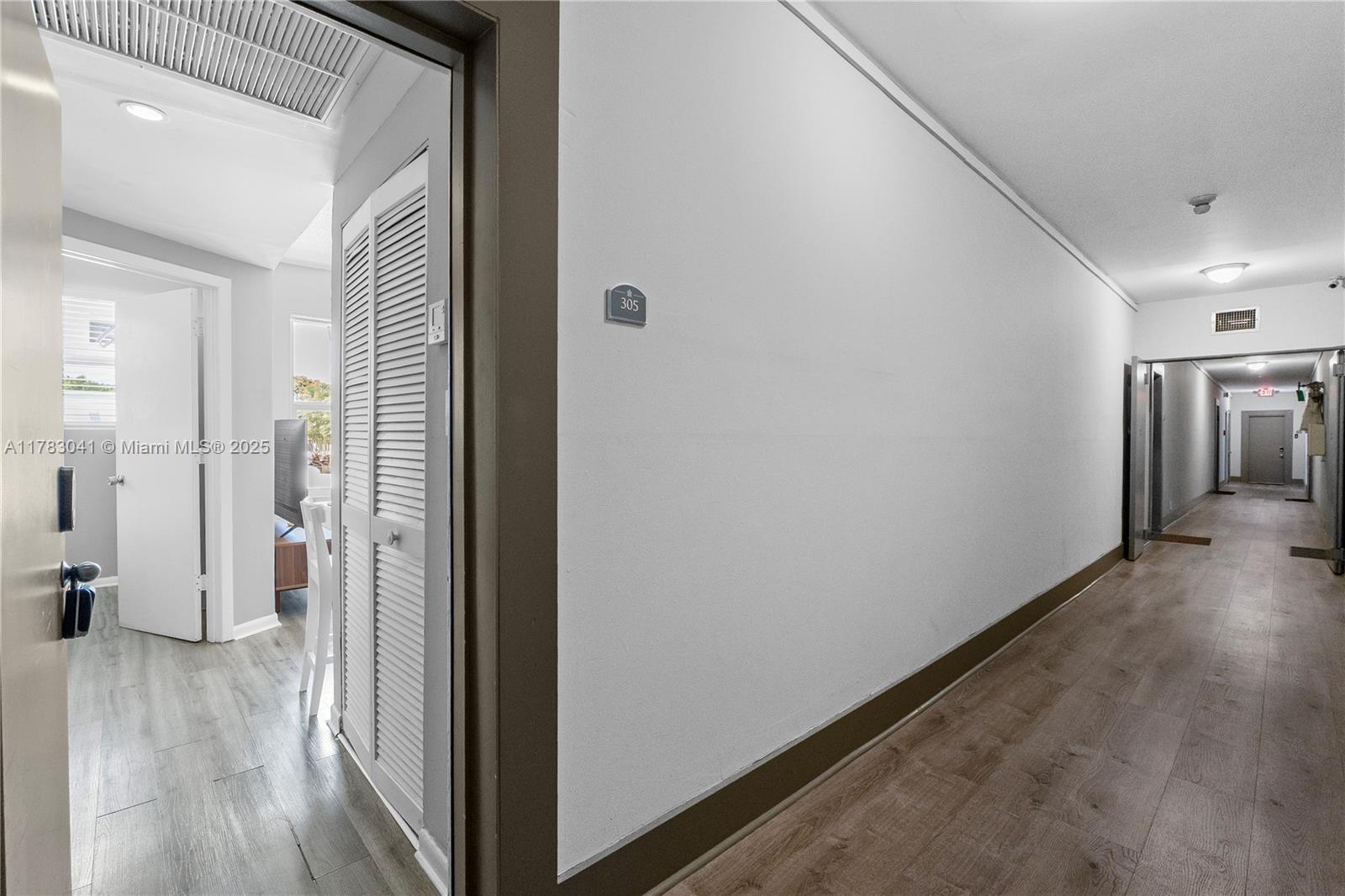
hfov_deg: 100.4
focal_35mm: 15
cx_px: 672
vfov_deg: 77.3
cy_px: 448
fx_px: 560
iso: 800
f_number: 5.6
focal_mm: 10
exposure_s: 1/125
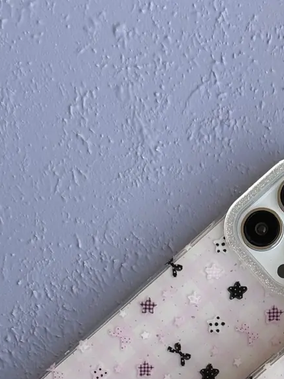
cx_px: 264
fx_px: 1160
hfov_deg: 13.8
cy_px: 397
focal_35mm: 106
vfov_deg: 18.0
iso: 80
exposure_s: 1/675
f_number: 1.78
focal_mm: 6.76
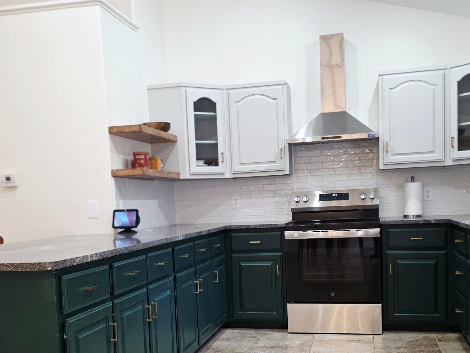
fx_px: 625
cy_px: 260
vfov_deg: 31.0
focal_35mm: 46
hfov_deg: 41.2
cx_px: 223
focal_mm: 6.3
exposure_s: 1/120
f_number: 1.7
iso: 250
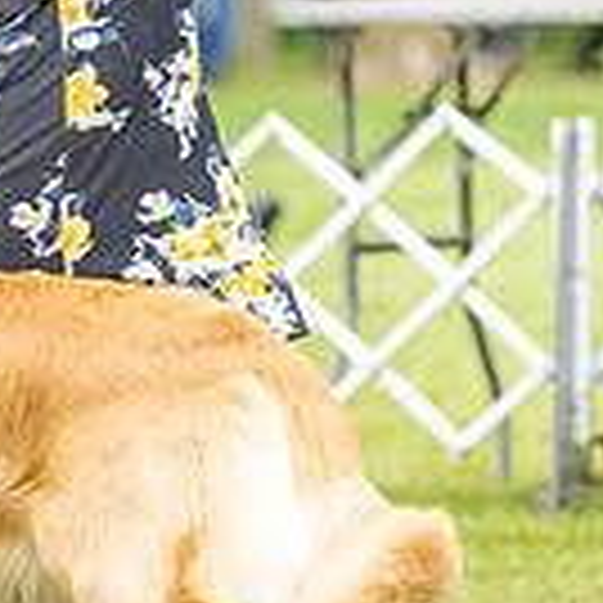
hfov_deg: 2.3
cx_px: -461
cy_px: 50
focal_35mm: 765
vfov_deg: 2.3
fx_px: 15077
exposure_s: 1/640
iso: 400
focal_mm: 179
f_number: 4.5
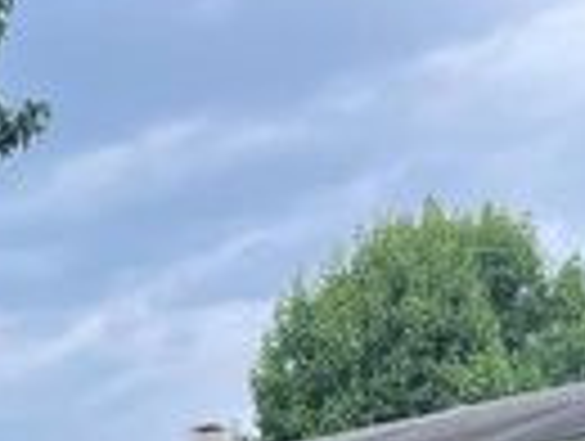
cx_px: 288
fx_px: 1693
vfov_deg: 13.4
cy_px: 781
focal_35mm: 100
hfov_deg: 19.6
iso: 40
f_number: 1.5
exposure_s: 1/198
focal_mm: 5.7
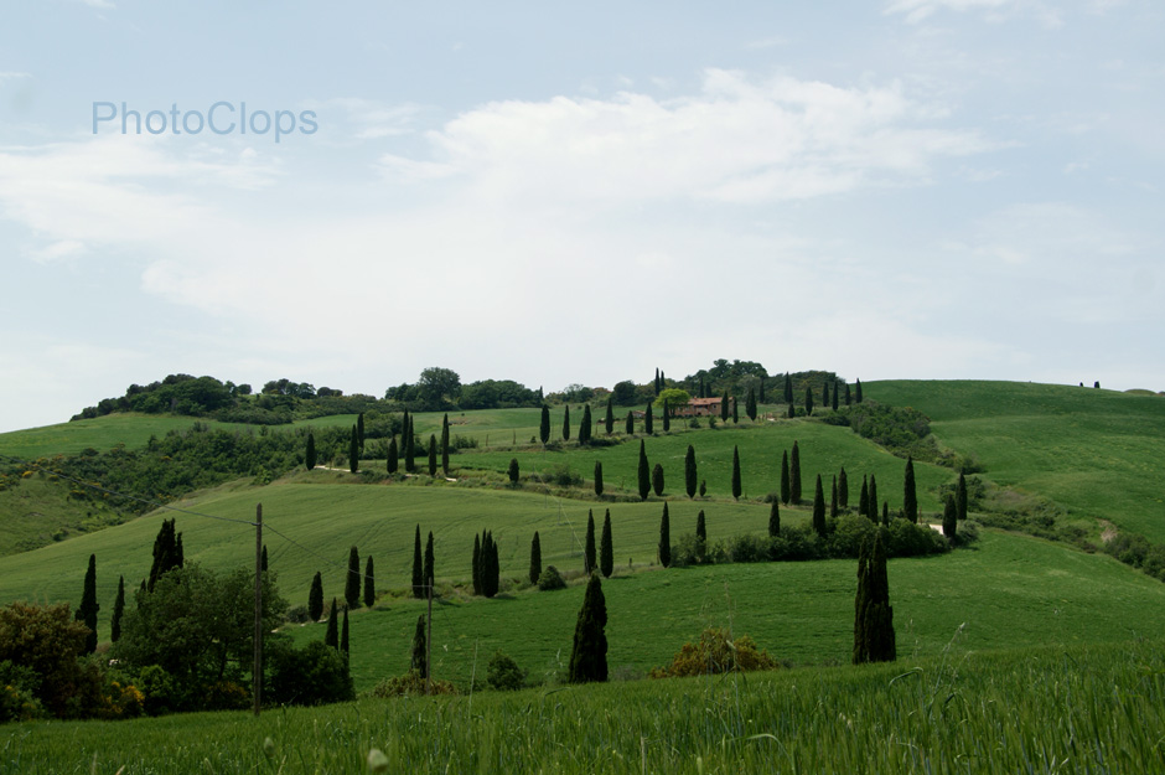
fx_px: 1697
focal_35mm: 52
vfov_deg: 25.7
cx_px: 582
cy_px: 388
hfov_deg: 37.9
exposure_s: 1/320
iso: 100
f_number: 8
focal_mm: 35
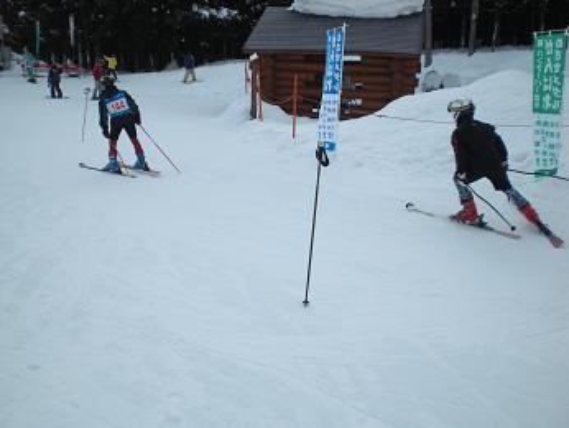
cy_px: 214
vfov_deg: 37.8
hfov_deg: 48.9
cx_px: 284
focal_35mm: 38
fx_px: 625
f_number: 3.1
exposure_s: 1/400
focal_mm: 6.3
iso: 64
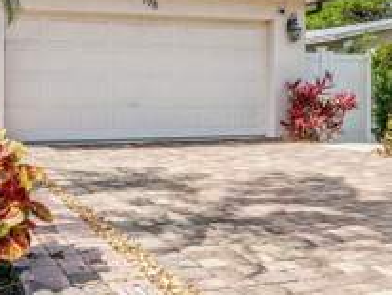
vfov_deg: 30.7
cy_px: 96
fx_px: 533
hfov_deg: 39.3
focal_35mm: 47
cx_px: 97
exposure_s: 1/500
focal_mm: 21
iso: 320
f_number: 10
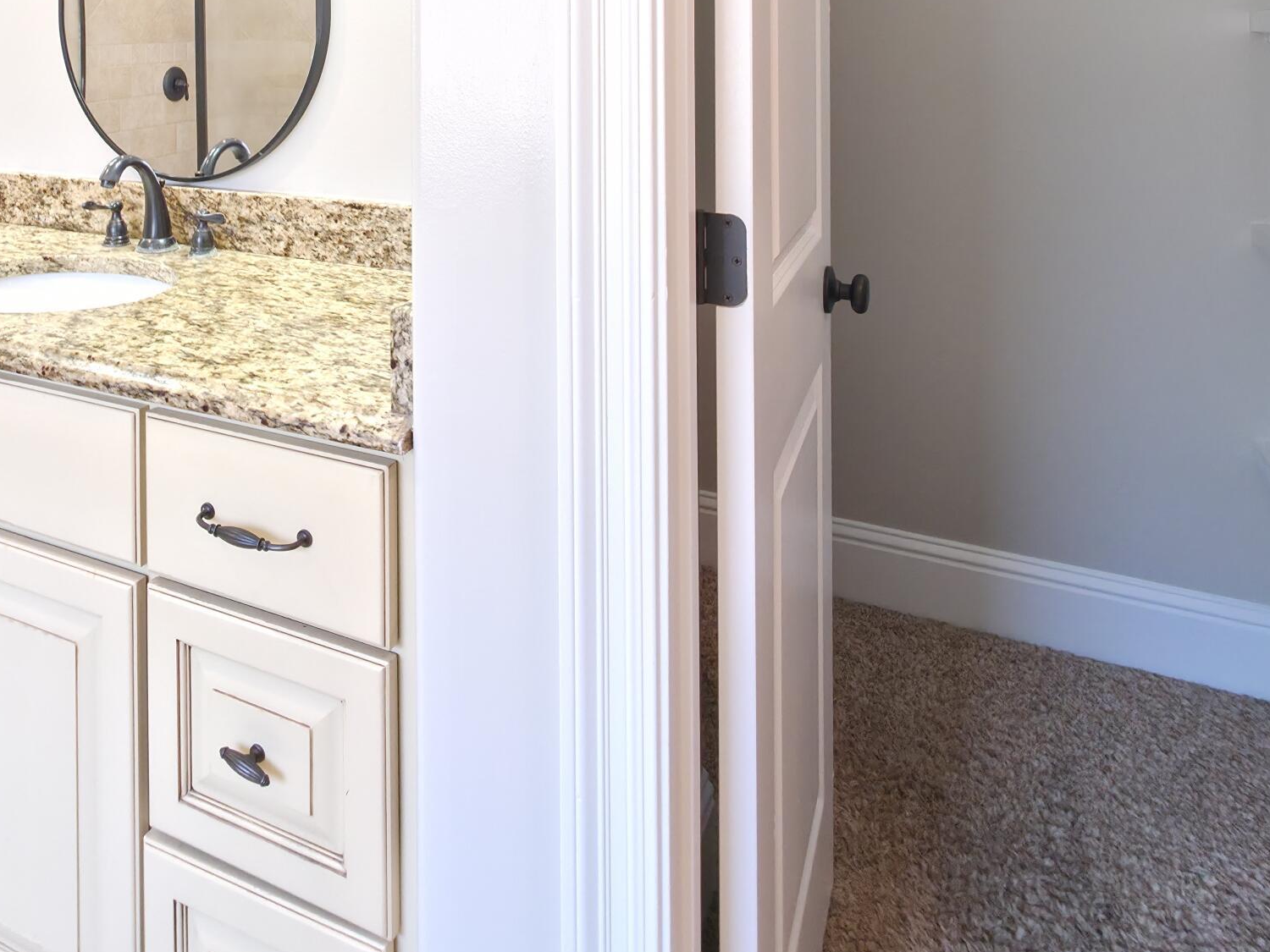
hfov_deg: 65.7
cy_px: 48
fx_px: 954
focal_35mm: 26
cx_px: 434
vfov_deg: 46.4
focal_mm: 2.2
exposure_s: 1/30
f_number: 1.9
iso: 100
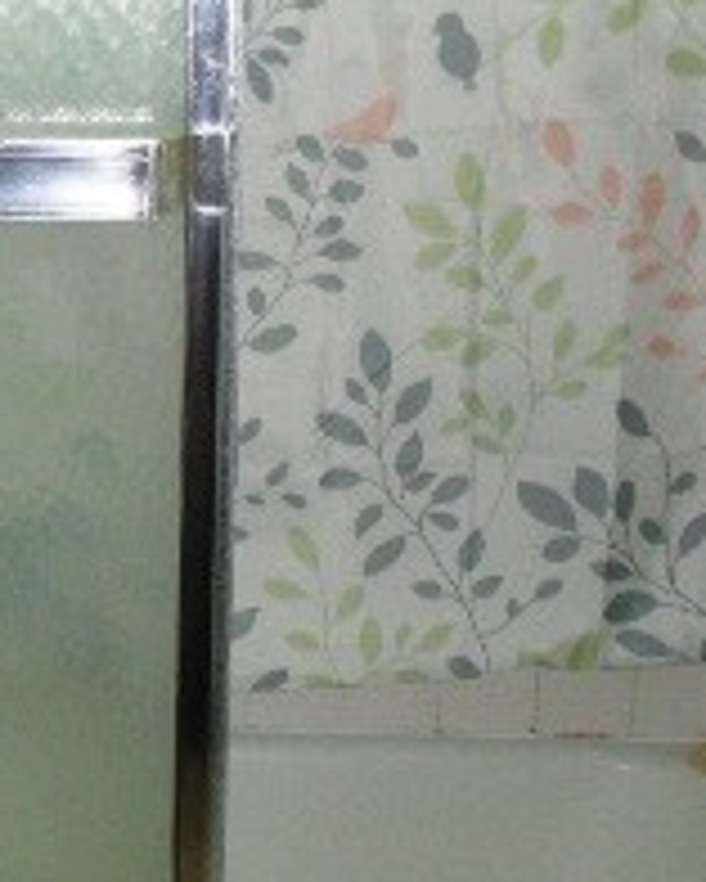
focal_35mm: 78
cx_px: -162
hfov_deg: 18.5
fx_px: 2036
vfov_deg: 24.4
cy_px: 450
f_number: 3.2
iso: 200
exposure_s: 1/45
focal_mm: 6.3
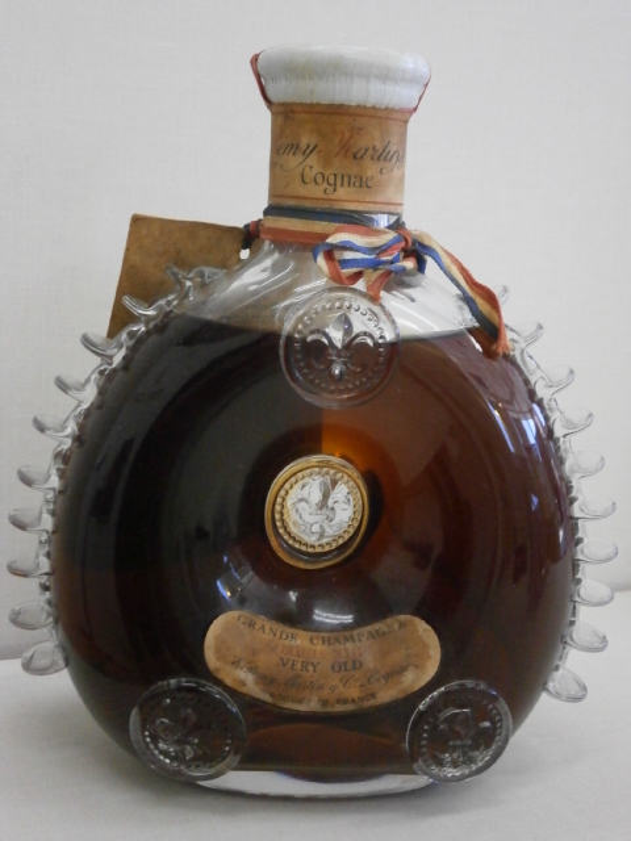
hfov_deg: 30.9
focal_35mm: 47
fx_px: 1142
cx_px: 316
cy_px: 420
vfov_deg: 40.4
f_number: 3.4
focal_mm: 8.3
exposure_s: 1/200
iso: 800
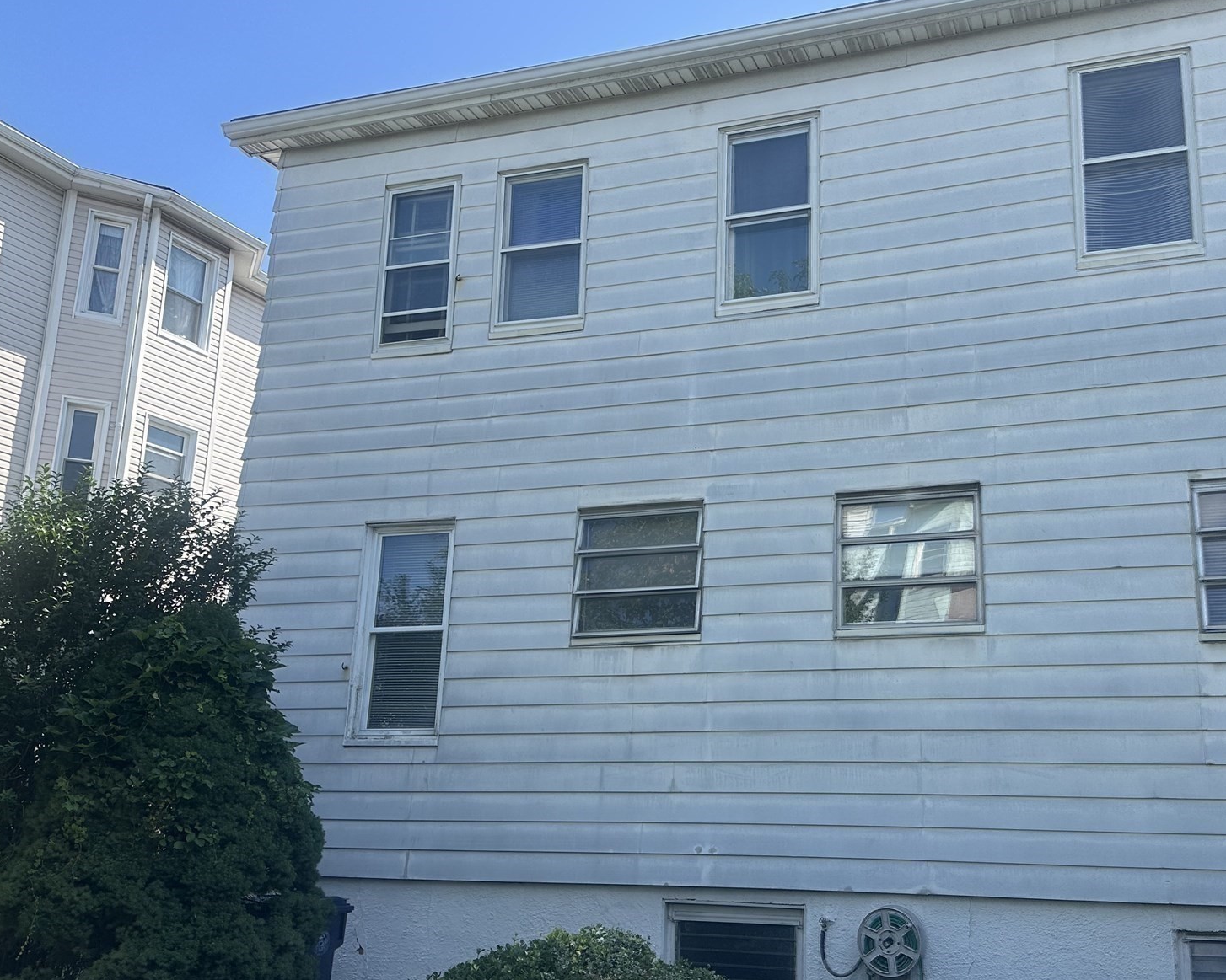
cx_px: 777
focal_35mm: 33
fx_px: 1197
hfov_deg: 53.5
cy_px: 537
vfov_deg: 44.5
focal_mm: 6.86
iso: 80
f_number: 1.78
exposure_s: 1/2155
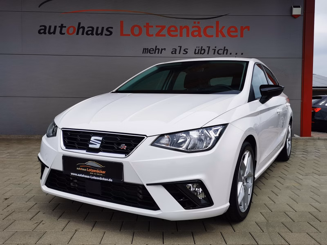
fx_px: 312
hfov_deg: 55.4
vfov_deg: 42.9
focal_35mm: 33
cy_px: 122
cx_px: 164
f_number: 1.8
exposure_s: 1/3322
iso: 50
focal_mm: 5.58
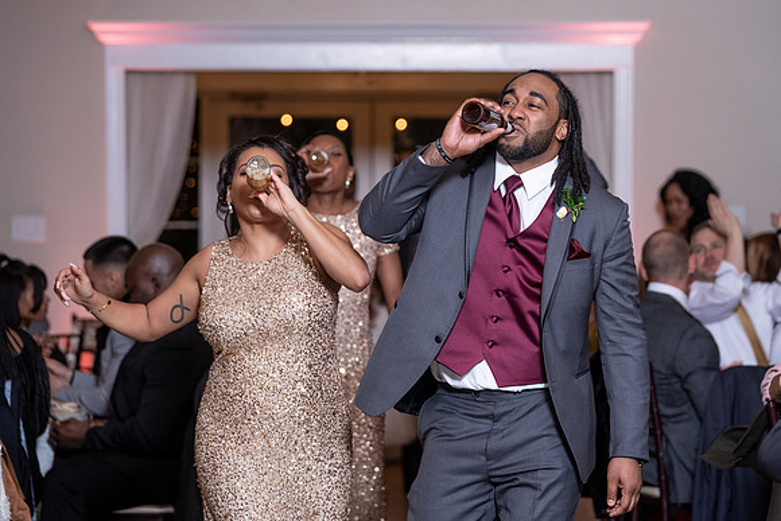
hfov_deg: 13.2
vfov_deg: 8.8
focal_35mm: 156
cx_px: 431
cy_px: 211
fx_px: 3374
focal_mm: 130
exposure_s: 1/200
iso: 800
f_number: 4
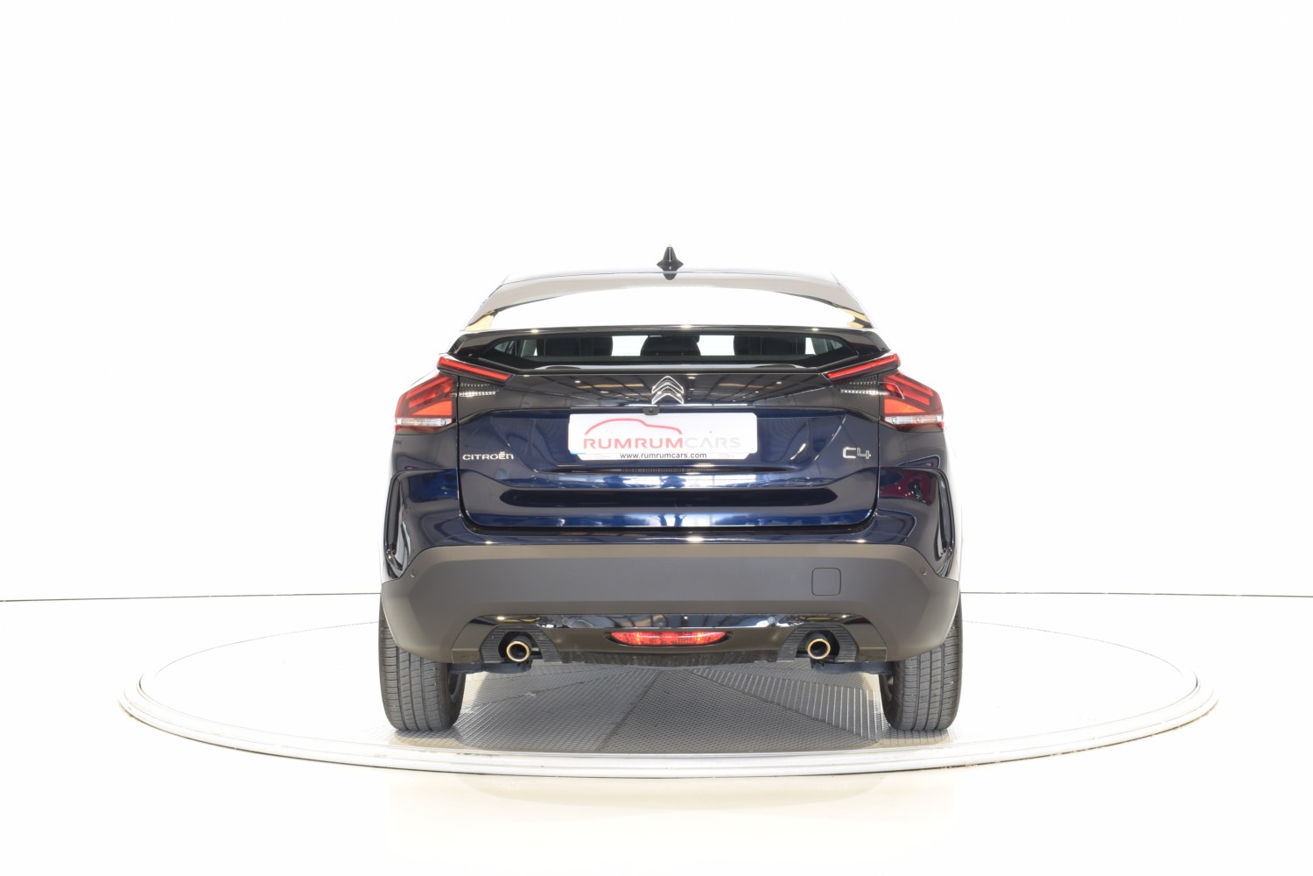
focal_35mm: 51
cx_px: 656
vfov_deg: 26.5
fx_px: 1860
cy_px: 438
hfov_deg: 38.9
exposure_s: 1.6
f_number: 14
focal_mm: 34
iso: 100
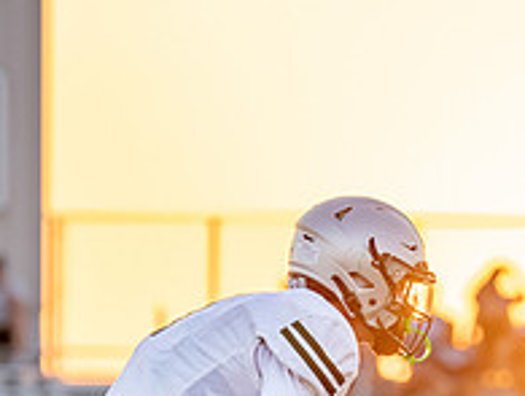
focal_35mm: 586
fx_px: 8904
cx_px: 402
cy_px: 498
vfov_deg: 2.5
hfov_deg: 3.4
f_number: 2.8
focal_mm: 151
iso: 800
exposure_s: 1/1600
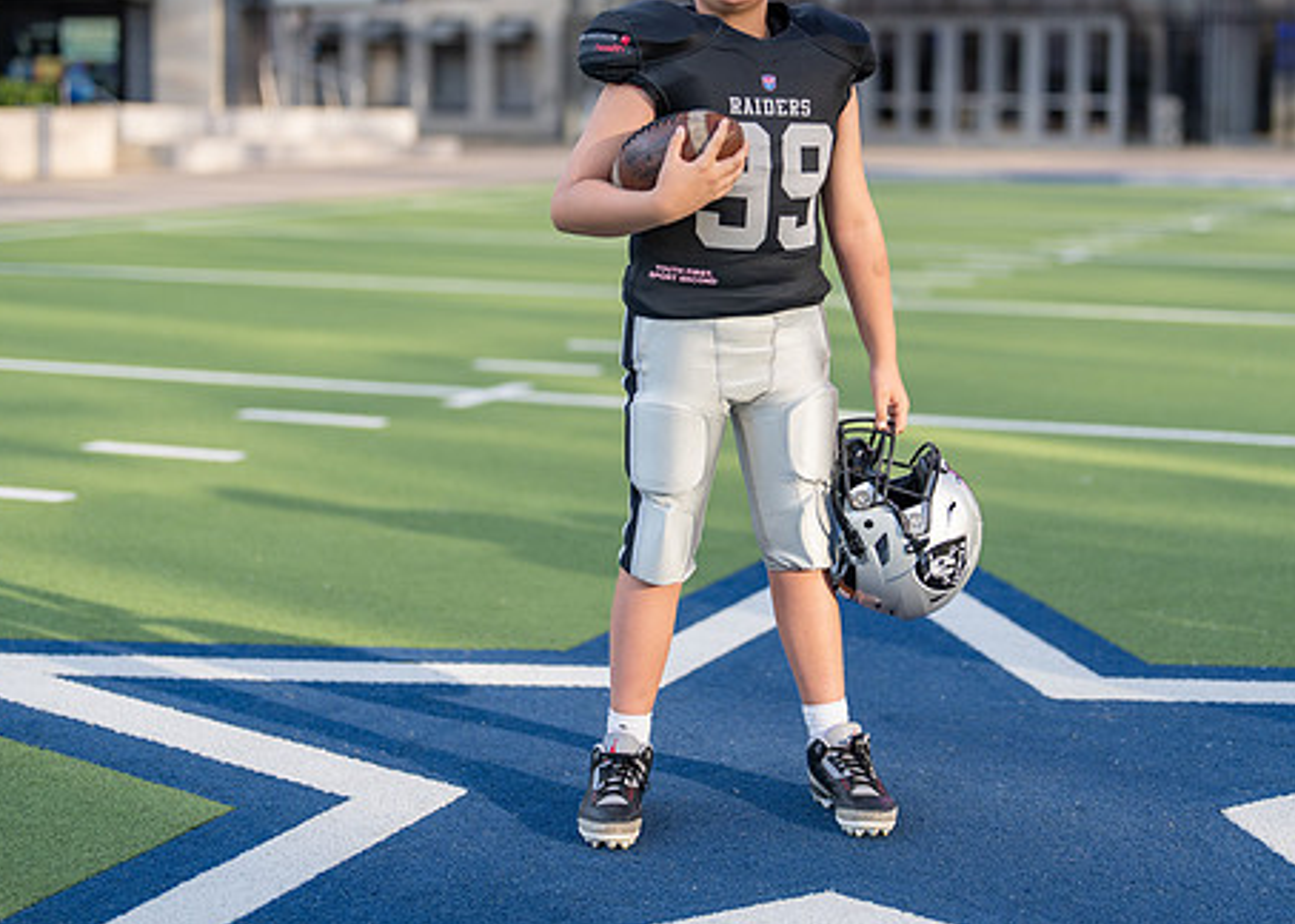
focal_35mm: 67
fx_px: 2463
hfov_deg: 29.4
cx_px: 762
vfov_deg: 21.2
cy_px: 354
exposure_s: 1/2500
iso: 100
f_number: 1.2
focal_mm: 50
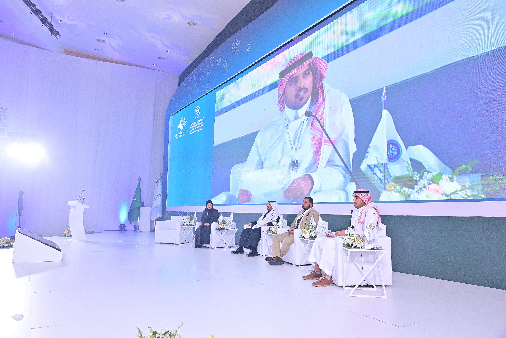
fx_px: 337
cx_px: 253
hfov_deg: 73.7
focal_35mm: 24
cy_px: 169
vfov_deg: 53.1
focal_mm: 24
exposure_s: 1/200
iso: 2000
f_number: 5.6
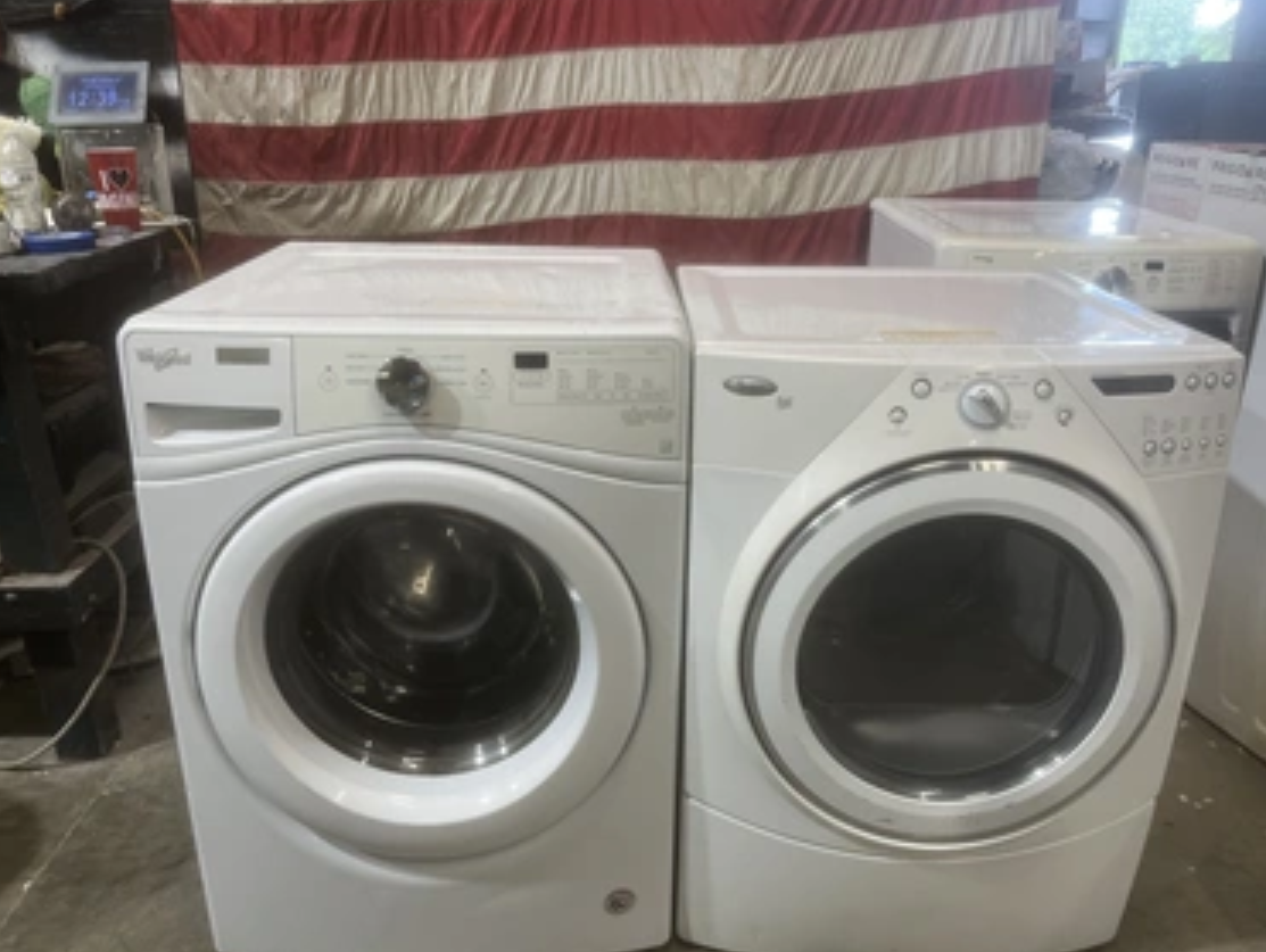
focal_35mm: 28
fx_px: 1025
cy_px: 491
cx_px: 655
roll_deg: +1.5
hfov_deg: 63.4
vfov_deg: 49.8
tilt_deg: -20.5
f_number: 1.6
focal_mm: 5.1
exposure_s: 1/120
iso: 125
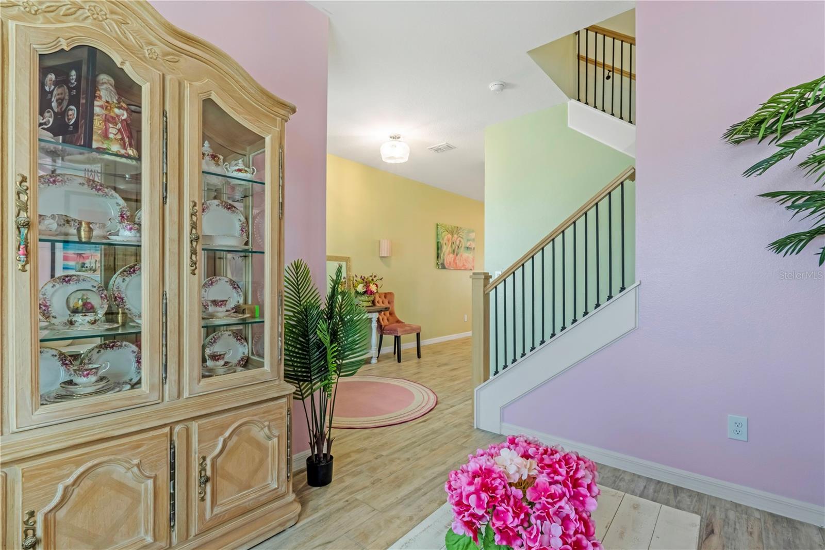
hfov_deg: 95.0
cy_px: 275
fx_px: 378
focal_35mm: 16
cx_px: 412
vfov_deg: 72.0
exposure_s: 1/160
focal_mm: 11
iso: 250
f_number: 9
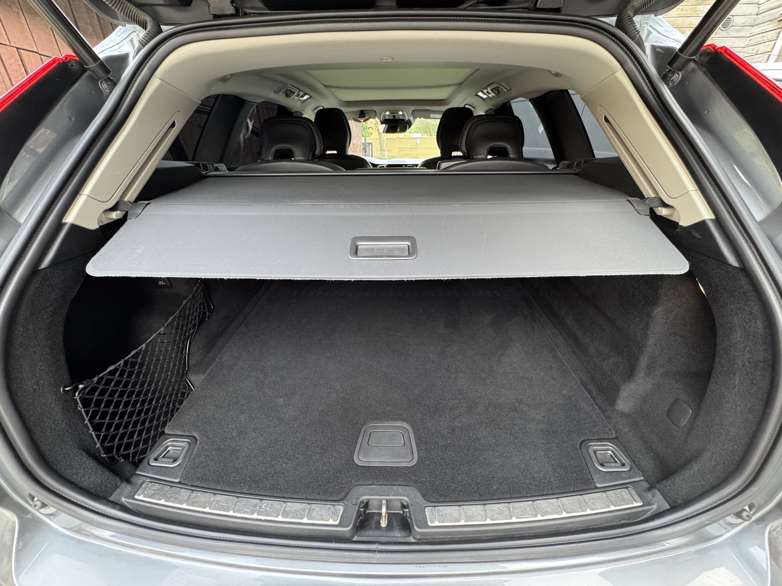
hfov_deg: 102.1
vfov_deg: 85.7
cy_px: 293
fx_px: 316
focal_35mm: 14
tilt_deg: -27.3
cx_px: 391
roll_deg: +0.4
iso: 320
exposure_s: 1/85
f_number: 2.2
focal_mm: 2.22
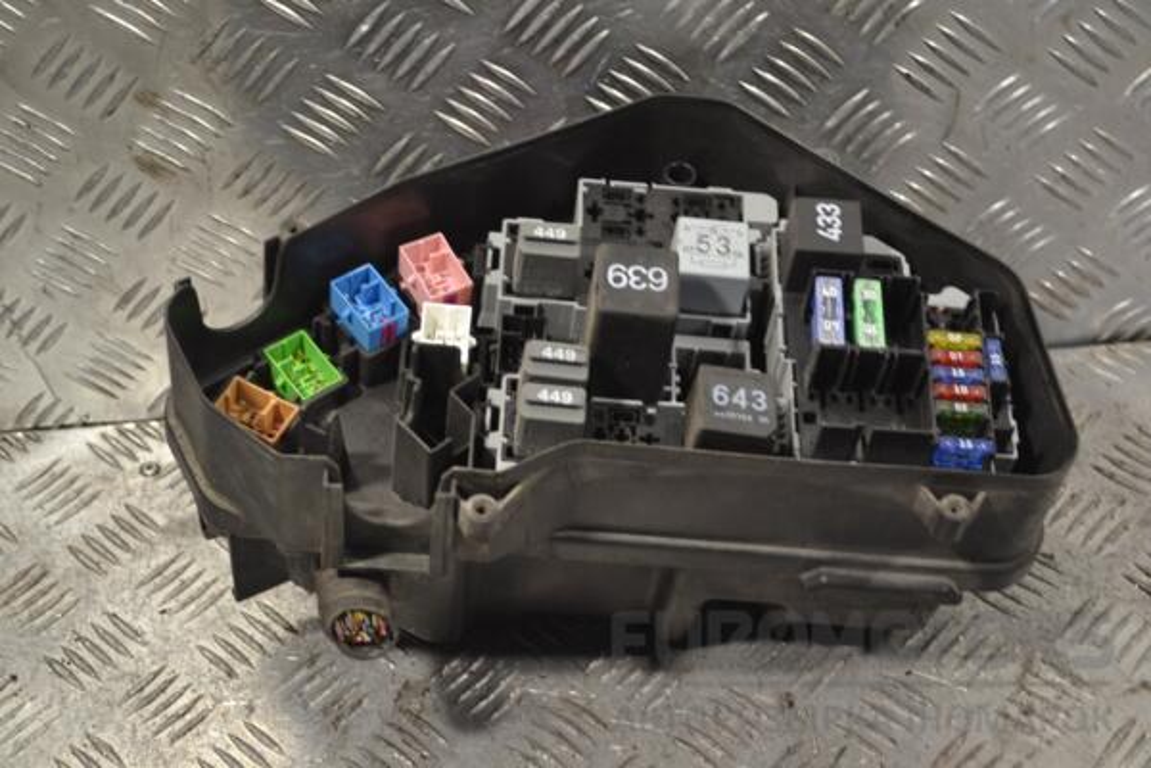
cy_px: 384
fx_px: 1918
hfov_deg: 33.4
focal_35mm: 60
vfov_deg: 22.6
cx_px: 576
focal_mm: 40
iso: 400
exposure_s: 1/60
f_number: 5.3
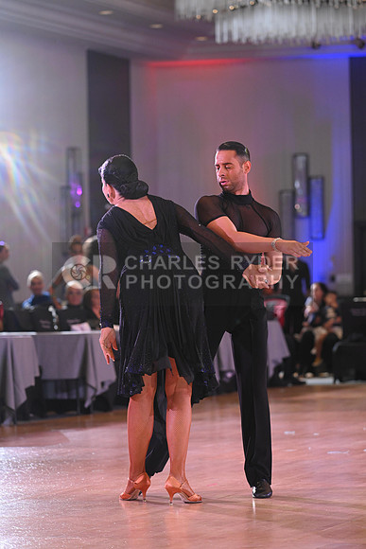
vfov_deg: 12.4
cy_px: 274
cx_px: 183
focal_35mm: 165
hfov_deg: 8.3
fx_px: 2515
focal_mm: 165
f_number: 5
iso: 1600
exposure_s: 1/200
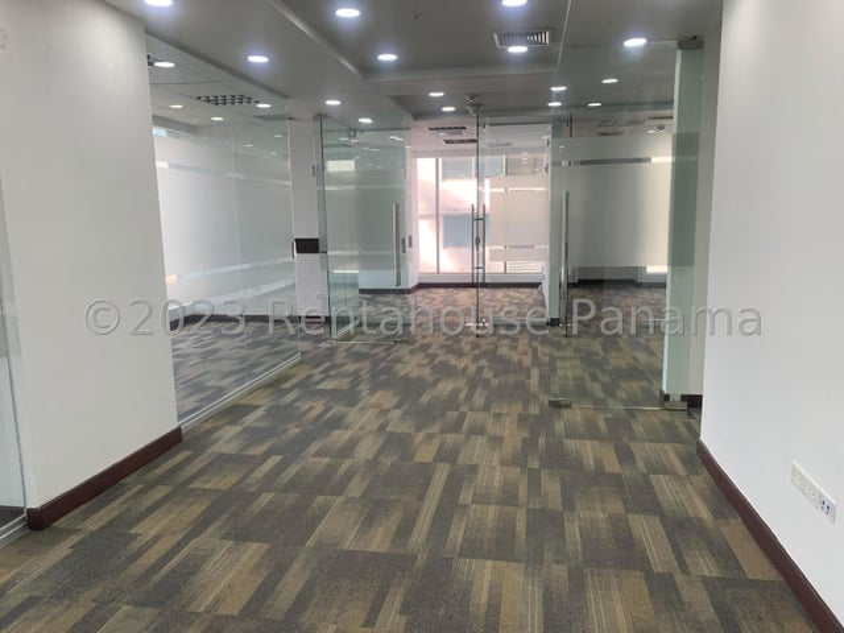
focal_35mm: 26
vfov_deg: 53.1
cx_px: 422
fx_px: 634
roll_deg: +0.2
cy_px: 316
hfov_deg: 67.3
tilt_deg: -7.4
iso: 64
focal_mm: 4.25
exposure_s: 1/121
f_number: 1.8
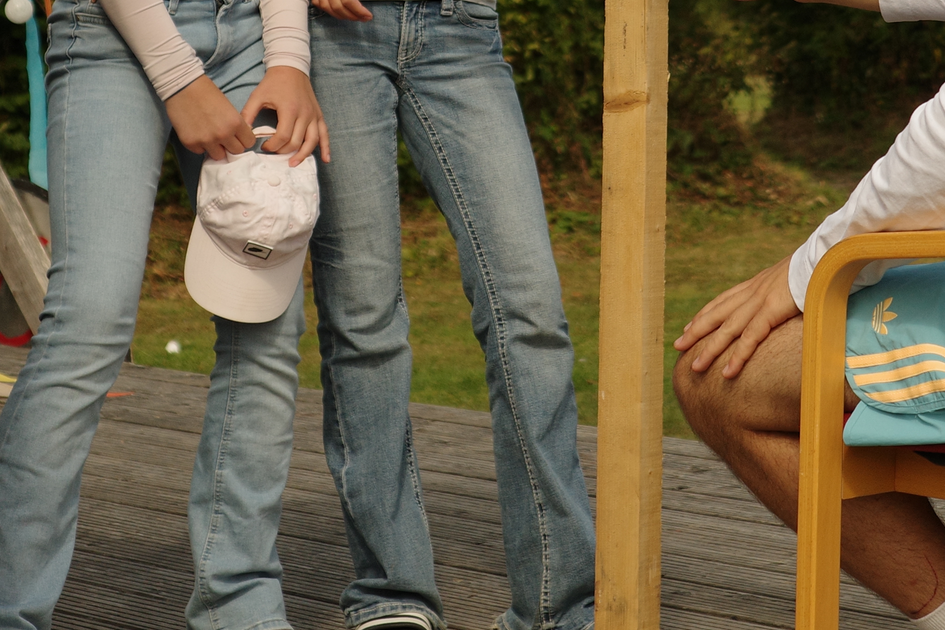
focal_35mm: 118
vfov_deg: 11.4
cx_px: 805
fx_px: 3097
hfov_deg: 17.2
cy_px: -116
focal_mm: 26
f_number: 2.8
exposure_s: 1/2500
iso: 200
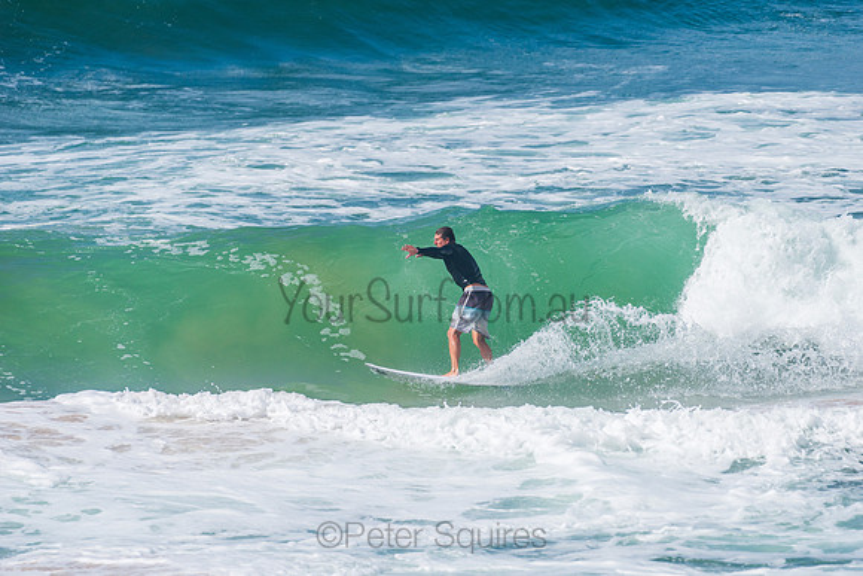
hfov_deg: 4.1
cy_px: 288
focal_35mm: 500
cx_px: 432
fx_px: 11988
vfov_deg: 2.8
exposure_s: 1/2000
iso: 140
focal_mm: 500
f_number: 5.6
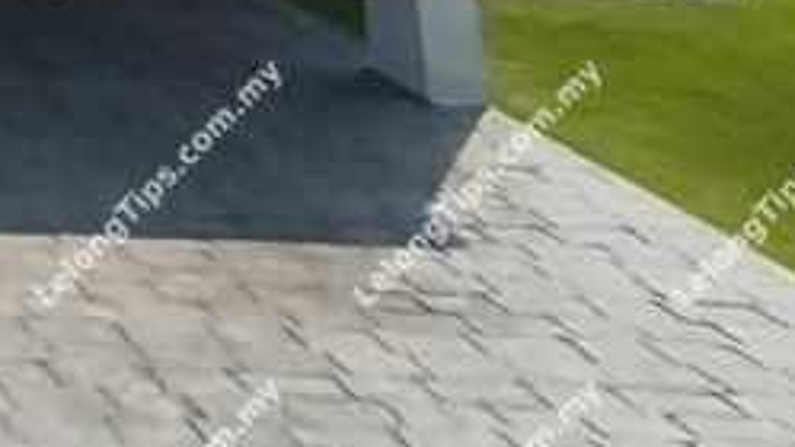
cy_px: -1042
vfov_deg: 9.0
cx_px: -785
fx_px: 2087
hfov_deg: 16.5
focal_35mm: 99
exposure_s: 1/5602
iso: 50
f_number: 2.2
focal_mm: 1.65
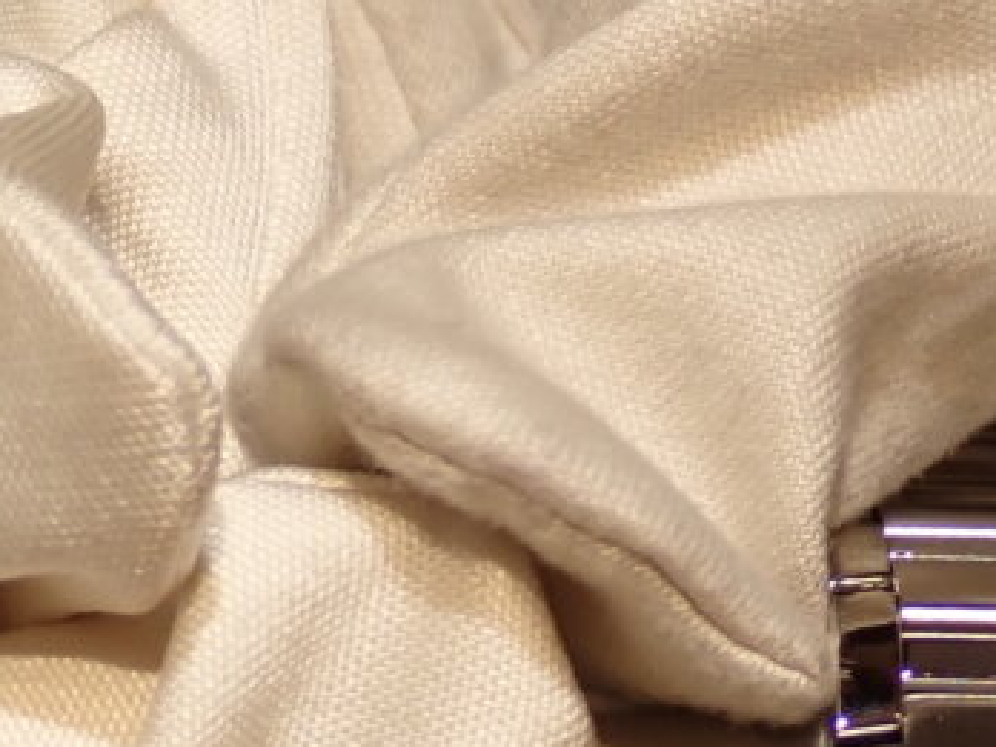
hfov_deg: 8.1
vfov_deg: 6.0
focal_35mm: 245
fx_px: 7049
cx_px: 338
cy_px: 1171
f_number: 3.9
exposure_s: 1/125
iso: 160
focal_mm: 12.73
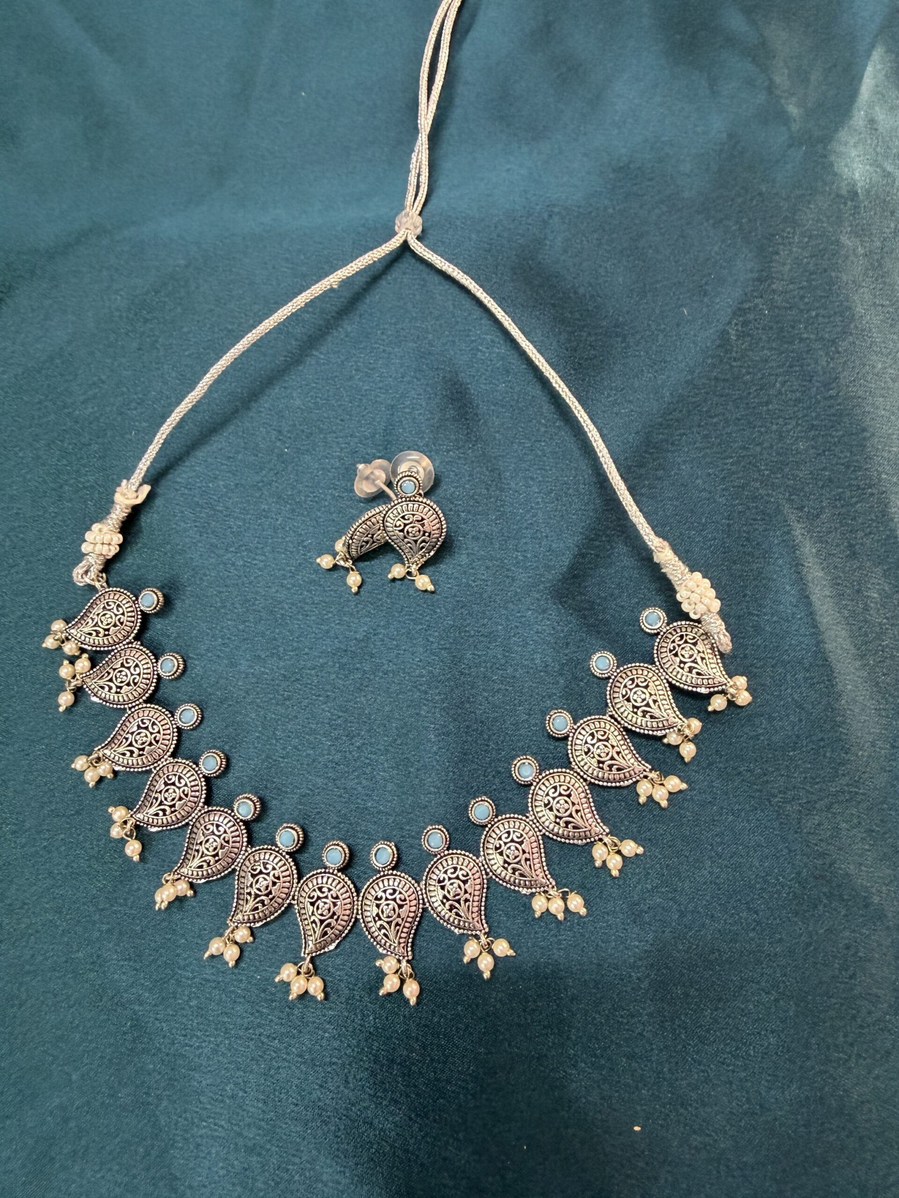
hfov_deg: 56.8
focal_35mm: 24
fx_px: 831
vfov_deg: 71.6
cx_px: 450
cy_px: 599
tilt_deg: -73.8
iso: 320
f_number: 2.2
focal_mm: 2.22
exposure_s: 1/50
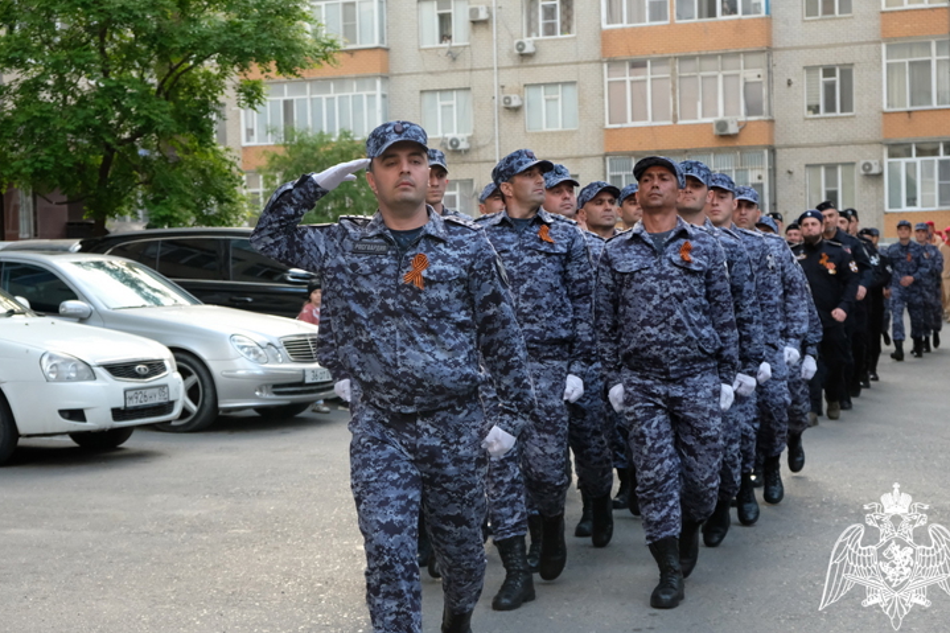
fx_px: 1899
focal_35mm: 72
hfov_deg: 28.1
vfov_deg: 18.9
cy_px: 312
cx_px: 492
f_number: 5.6
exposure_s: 1/850
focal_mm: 46.3
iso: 4000
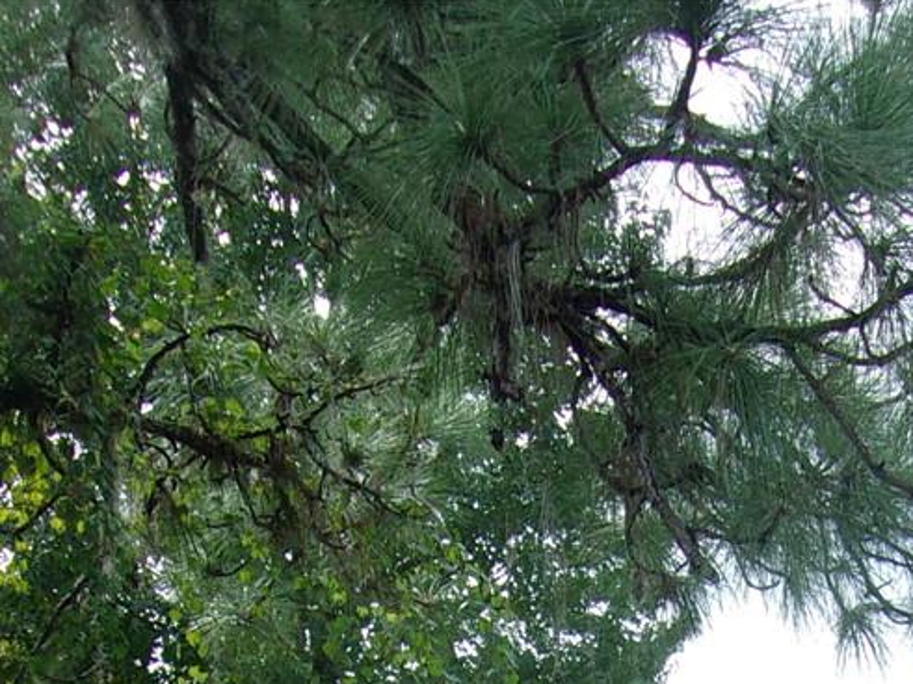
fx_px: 2320
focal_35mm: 88
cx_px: 803
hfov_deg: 21.8
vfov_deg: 15.2
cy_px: 1108
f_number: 3
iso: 80
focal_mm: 4.9
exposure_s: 1/400
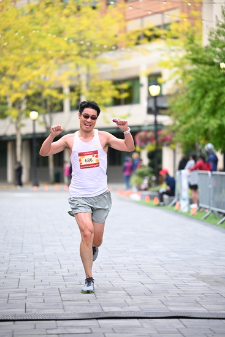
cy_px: 168
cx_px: 112
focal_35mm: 135
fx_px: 1265
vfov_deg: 15.2
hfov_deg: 10.2
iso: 1000
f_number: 2.8
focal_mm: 135
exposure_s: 1/1250
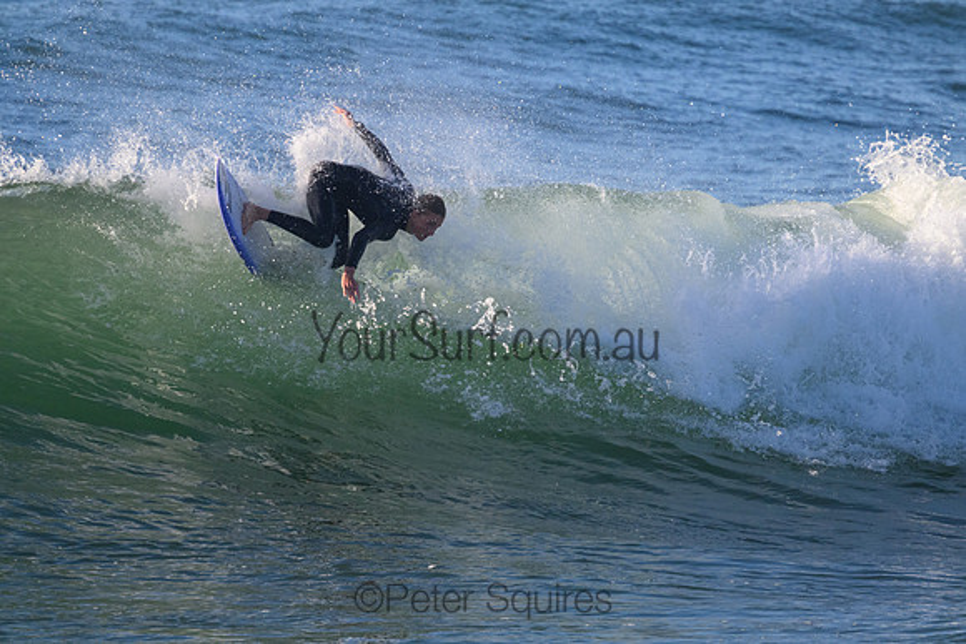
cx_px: 483
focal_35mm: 800
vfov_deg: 1.7
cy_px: 322
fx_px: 21471
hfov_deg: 2.6
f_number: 11
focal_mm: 800
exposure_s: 1/2000
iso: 2500
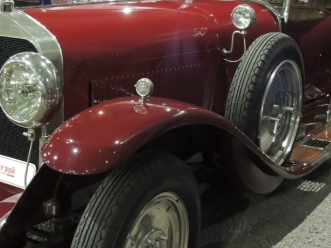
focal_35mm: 61
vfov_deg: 23.9
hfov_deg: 31.5
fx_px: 583
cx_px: 118
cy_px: 81
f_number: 3.2
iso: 2000
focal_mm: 5.8
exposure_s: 1/15
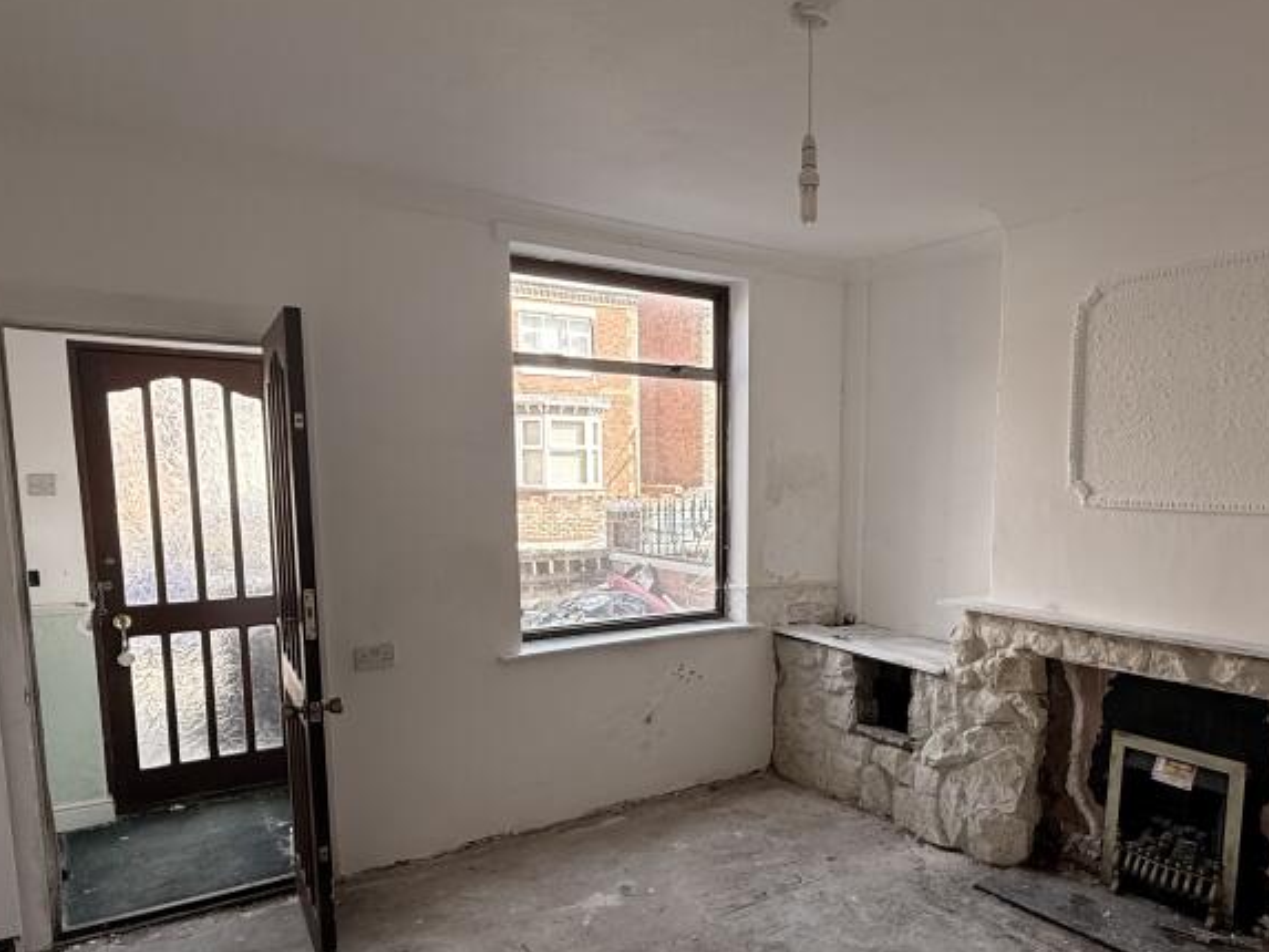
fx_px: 917
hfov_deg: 68.8
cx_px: 749
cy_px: 587
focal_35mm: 25
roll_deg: -0.3
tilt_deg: -7.0
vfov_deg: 54.4
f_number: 2.2
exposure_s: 1/99
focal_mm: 2.22
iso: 80
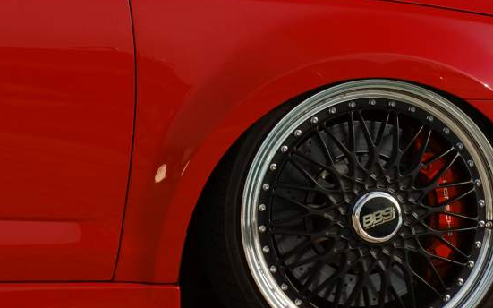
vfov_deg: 3.3
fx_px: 5346
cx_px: 326
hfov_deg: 5.3
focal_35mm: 398
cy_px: 110
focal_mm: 140
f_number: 9
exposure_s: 1/800
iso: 1000
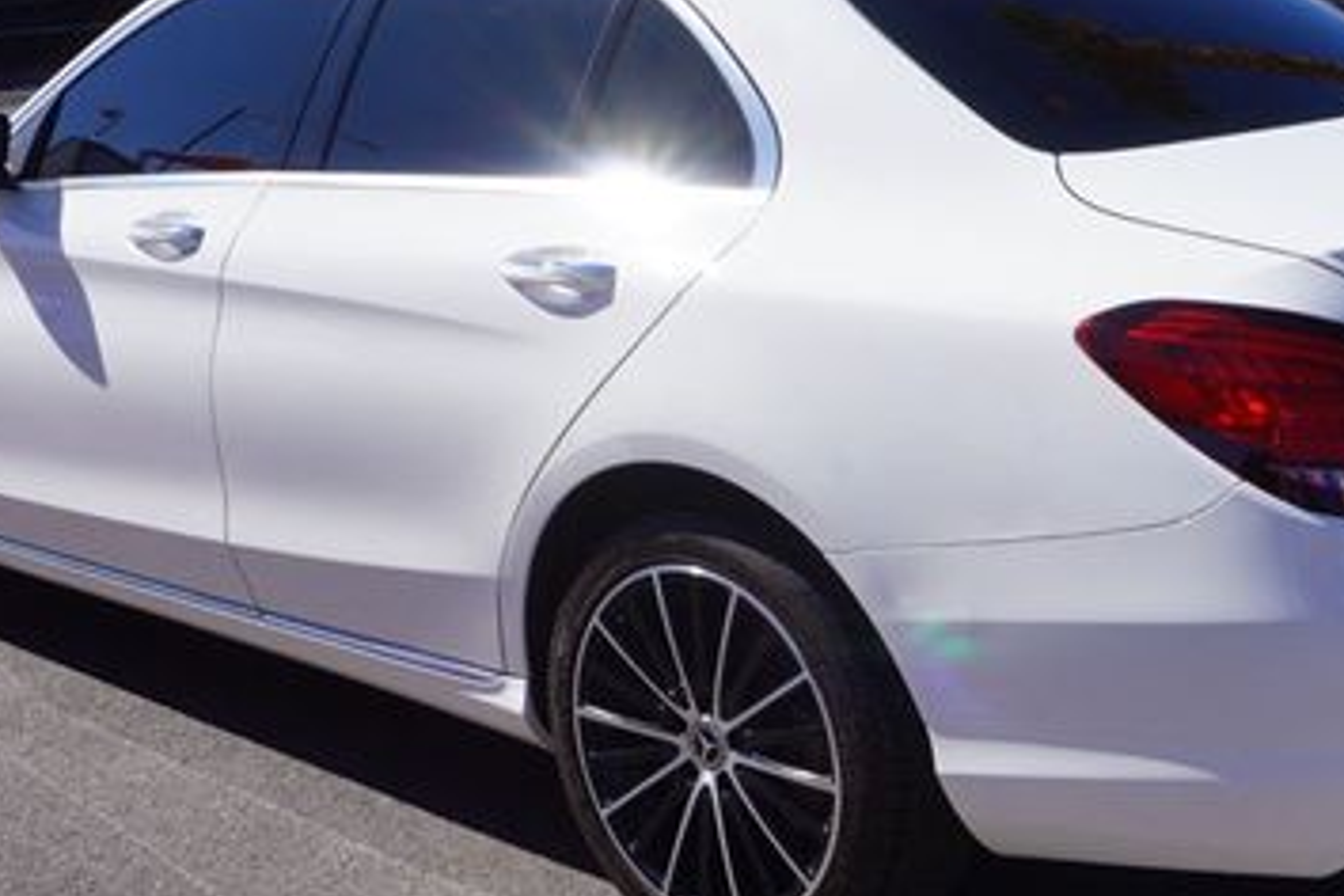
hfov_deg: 35.1
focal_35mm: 57
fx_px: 2124
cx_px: 763
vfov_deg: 23.8
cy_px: 402
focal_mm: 21
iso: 100
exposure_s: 1/125
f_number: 14
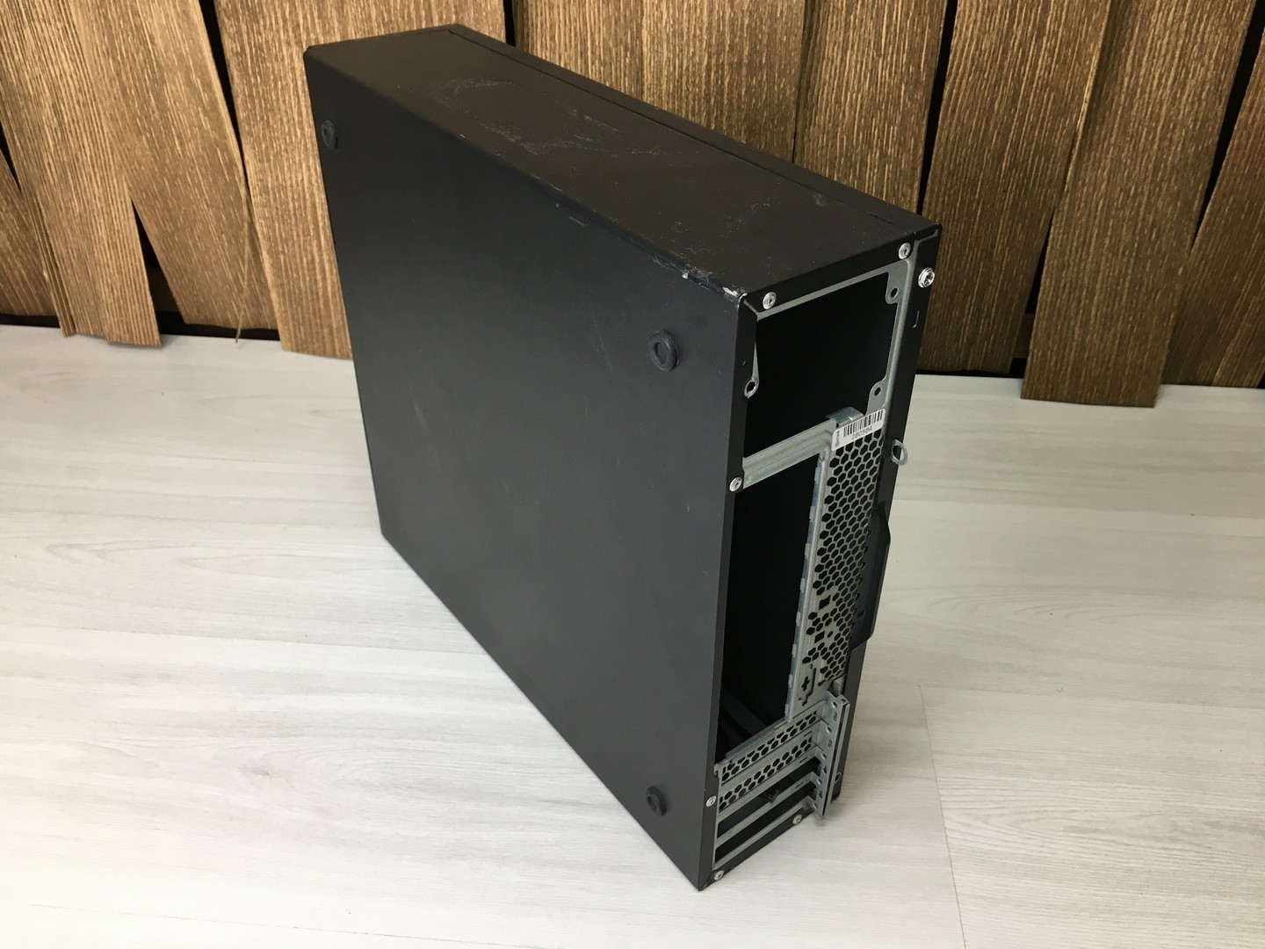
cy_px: 474
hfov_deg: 61.7
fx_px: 1060
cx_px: 632
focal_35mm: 29
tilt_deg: -35.4
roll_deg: +1.6
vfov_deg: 48.2
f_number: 2.2
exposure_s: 1/33
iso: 25
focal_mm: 4.15
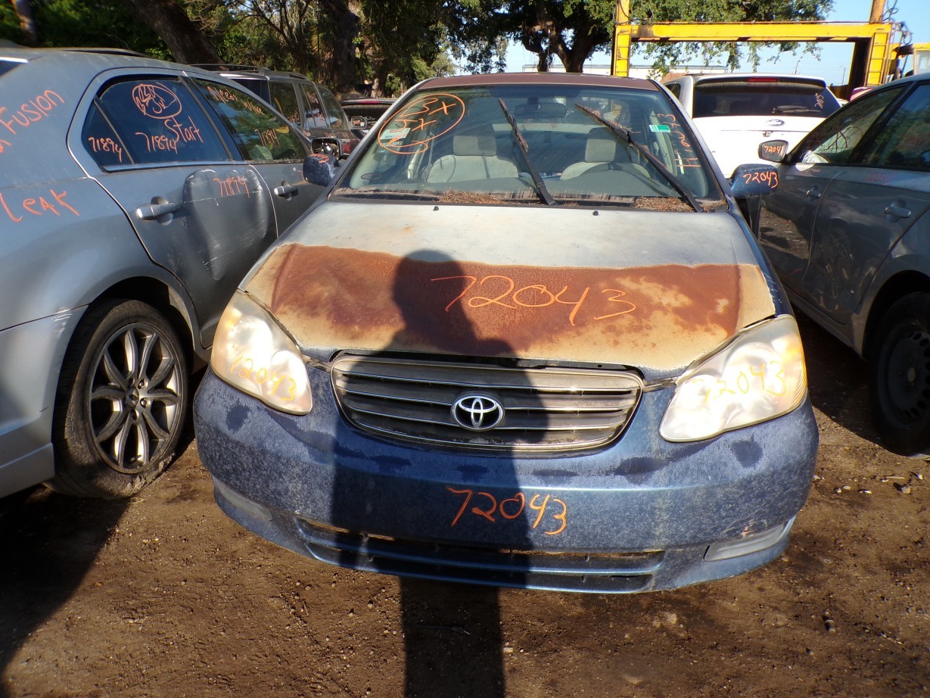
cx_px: 476
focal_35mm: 25
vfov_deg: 54.9
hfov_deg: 69.4
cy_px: 341
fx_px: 672
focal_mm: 4.3
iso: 100
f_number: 4.4
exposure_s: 1/400
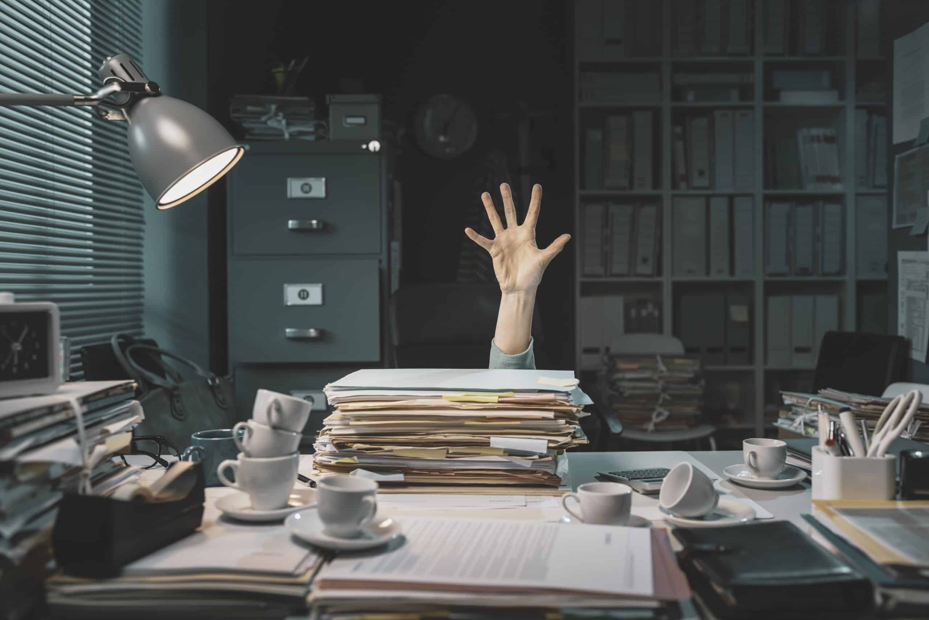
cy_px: 310
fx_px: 904
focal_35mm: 35
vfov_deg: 37.9
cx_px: 464
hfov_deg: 54.4
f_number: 2.8
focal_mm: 35
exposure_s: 1/60
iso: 100
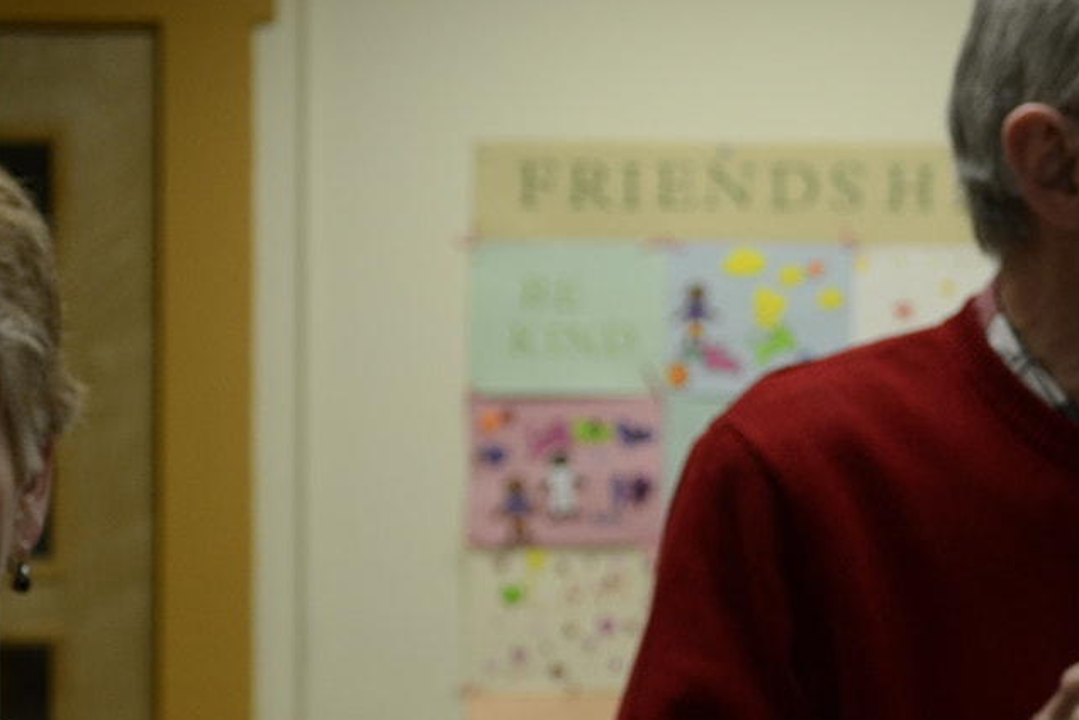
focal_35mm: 166
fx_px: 4975
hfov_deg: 12.3
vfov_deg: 8.3
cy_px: 508
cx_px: 1042
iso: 100
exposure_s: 1/25
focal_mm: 44
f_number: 5.3
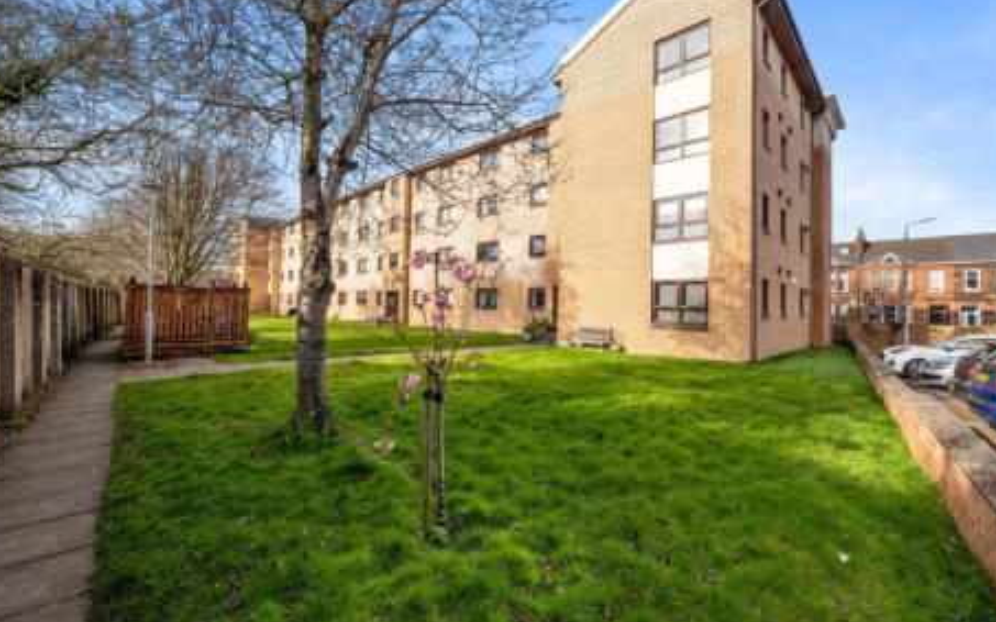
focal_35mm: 15
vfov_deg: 74.8
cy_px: 302
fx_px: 407
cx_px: 493
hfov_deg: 101.5
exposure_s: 1/1000
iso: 640
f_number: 8
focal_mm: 14
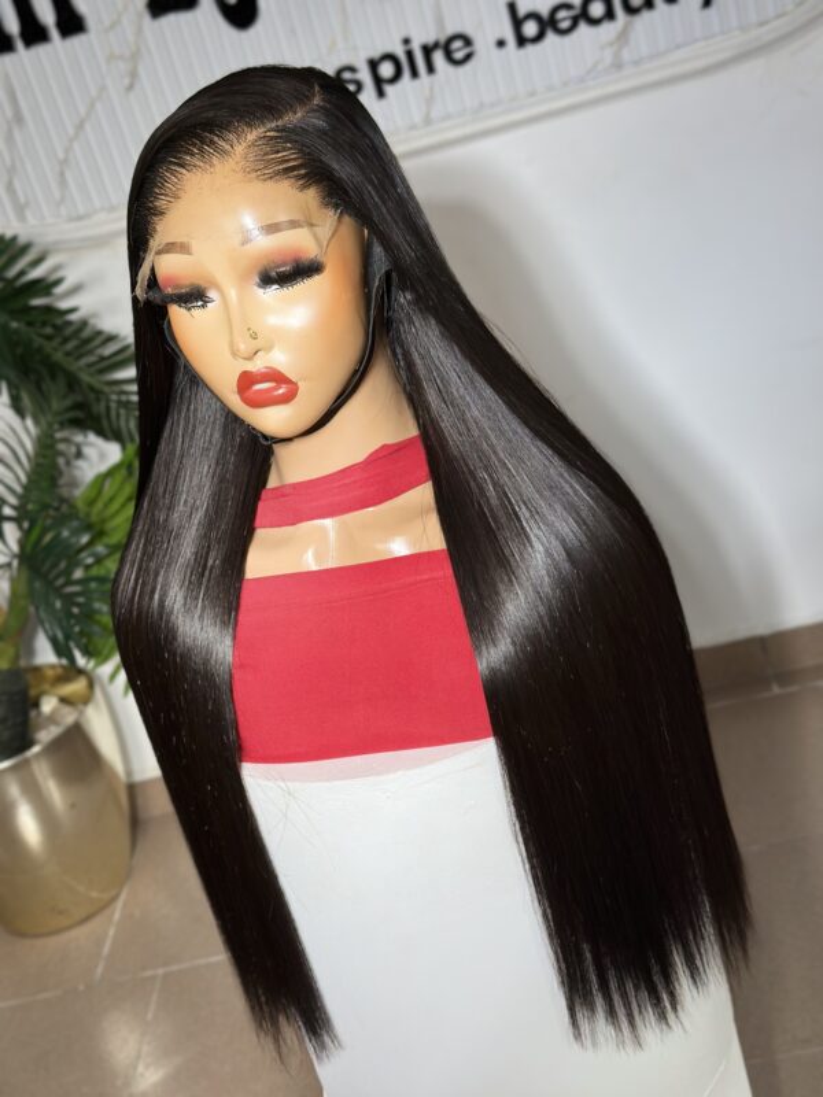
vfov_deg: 39.7
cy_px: 548
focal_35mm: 48
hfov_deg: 30.3
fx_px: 1522
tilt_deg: -23.6
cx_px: 412
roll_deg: +16.1
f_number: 1.78
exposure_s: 1/568
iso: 80
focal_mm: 6.86
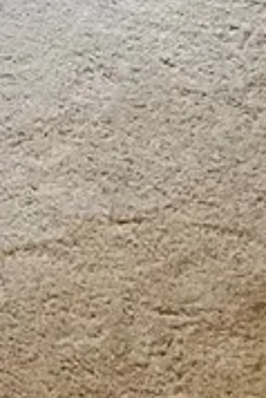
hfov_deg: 7.2
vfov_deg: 9.5
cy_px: -653
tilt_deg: -10.5
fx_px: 2046
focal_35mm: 185
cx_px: -219
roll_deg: +1.0
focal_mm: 3.3
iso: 80
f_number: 2.4
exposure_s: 1/60
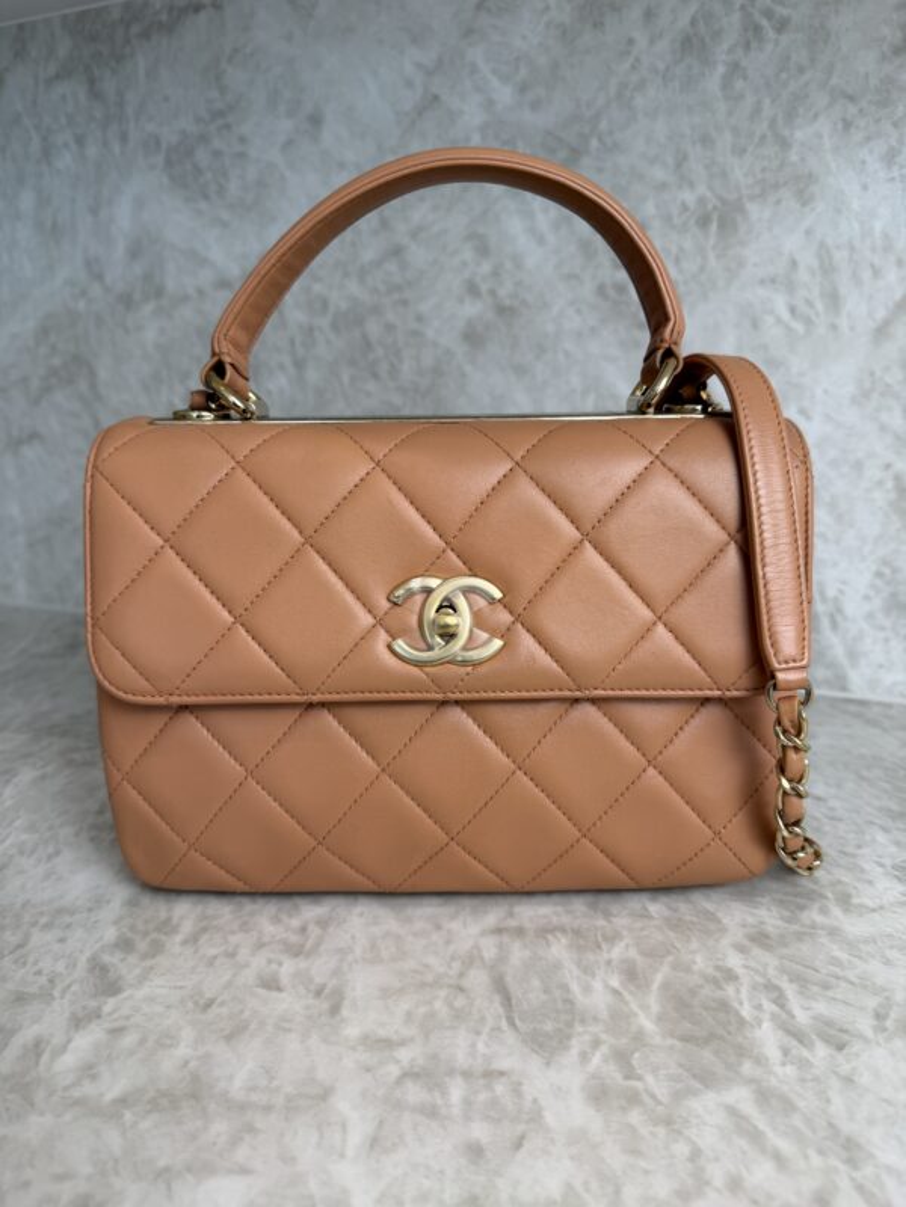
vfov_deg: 71.6
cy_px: 604
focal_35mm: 24
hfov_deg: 56.8
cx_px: 453
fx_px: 838
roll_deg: +0.3
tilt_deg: -14.9
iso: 64
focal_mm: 6.76
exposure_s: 1/120
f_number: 1.78
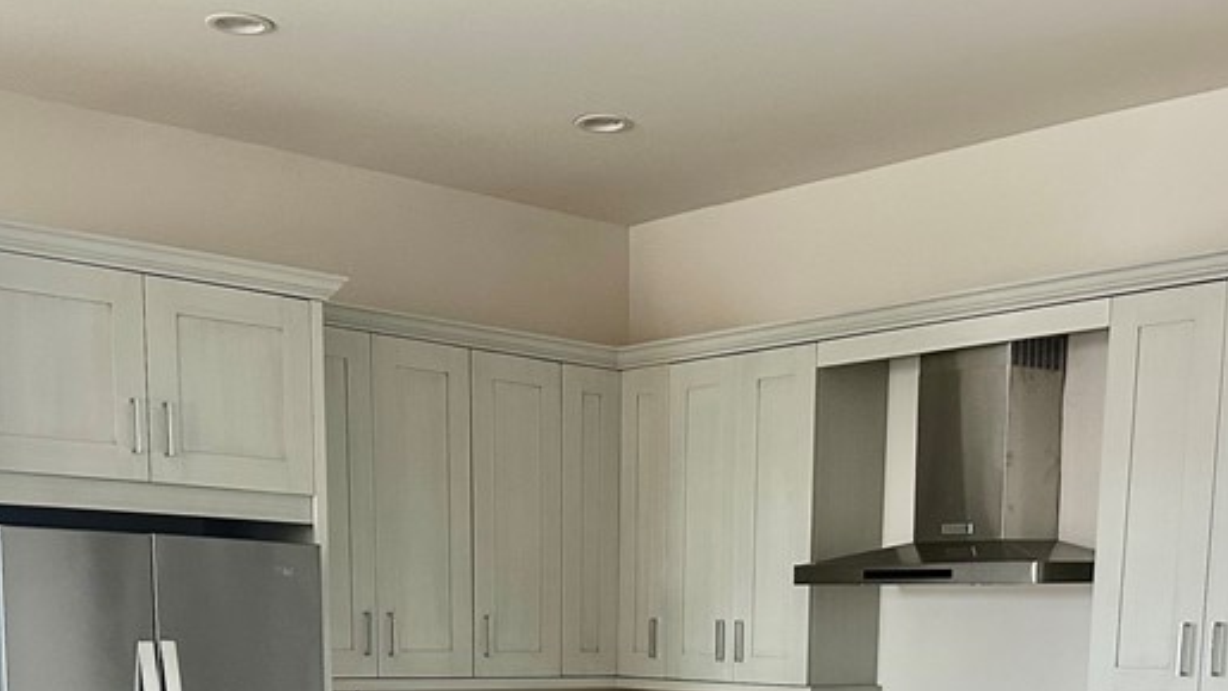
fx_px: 1694
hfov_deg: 39.8
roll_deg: -0.7
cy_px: 872
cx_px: 682
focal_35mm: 52
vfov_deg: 21.2
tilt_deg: -8.6
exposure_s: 1/60
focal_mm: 6.86
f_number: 1.78
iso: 400
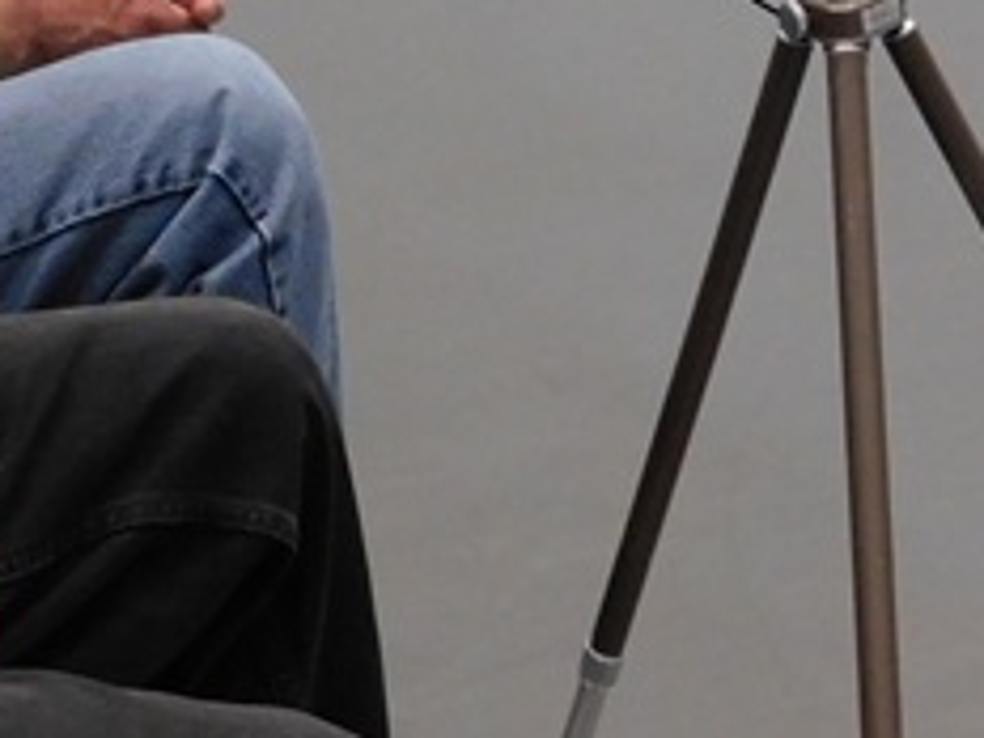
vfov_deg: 12.0
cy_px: -303
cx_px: 227
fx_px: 3383
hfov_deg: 16.5
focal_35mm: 119
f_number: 3.2
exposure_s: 1/30
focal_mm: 5.3
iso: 360
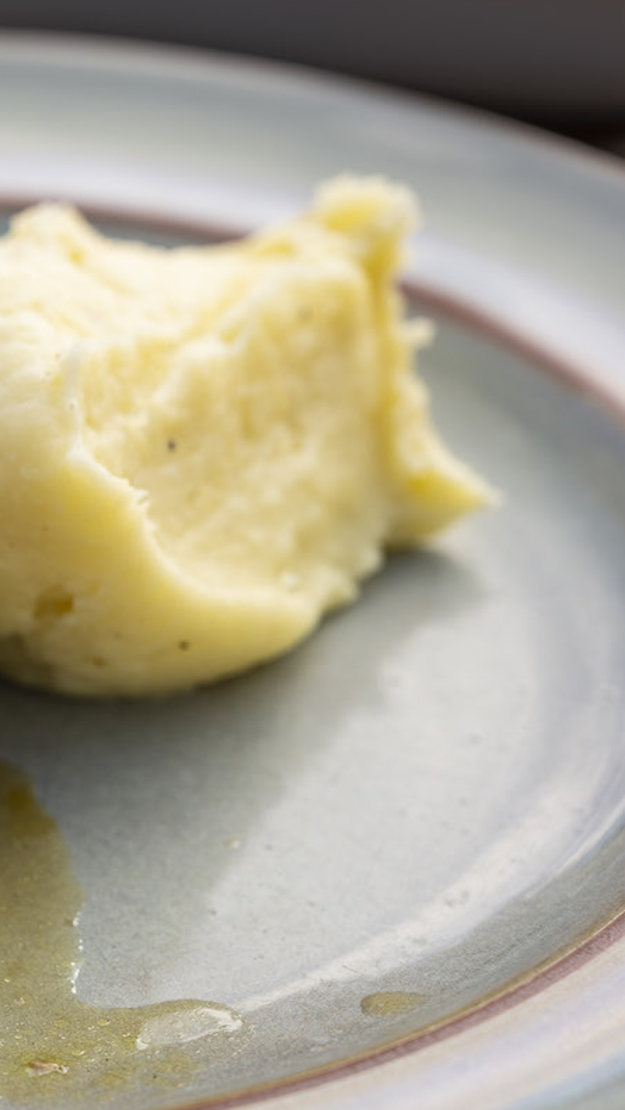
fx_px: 3271
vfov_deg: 19.3
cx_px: -129
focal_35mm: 111
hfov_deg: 10.7
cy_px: 553
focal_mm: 70
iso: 64
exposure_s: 1/125
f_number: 6.3
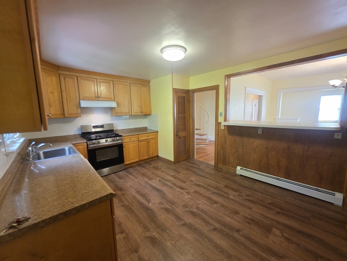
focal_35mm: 13
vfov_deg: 89.9
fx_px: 130
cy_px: 130
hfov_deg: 106.2
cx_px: 174
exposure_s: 1/60
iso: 320
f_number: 1.9
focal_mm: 2.2
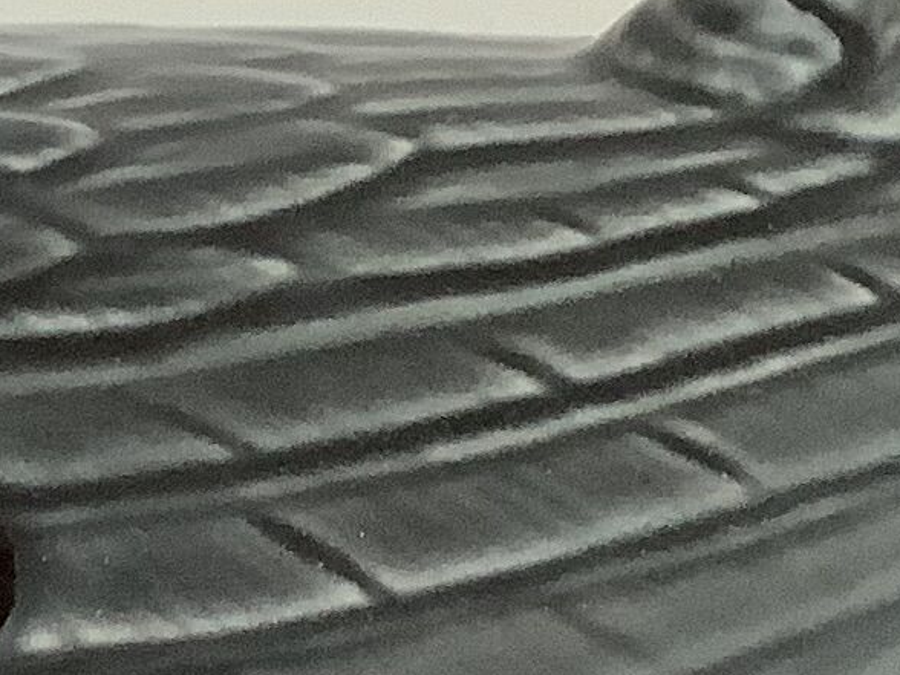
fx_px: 4472
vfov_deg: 8.6
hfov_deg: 11.3
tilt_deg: -22.8
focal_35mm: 172
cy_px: 302
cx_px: -159
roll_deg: -0.2
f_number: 2.4
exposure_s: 1/50
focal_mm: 3.3
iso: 125
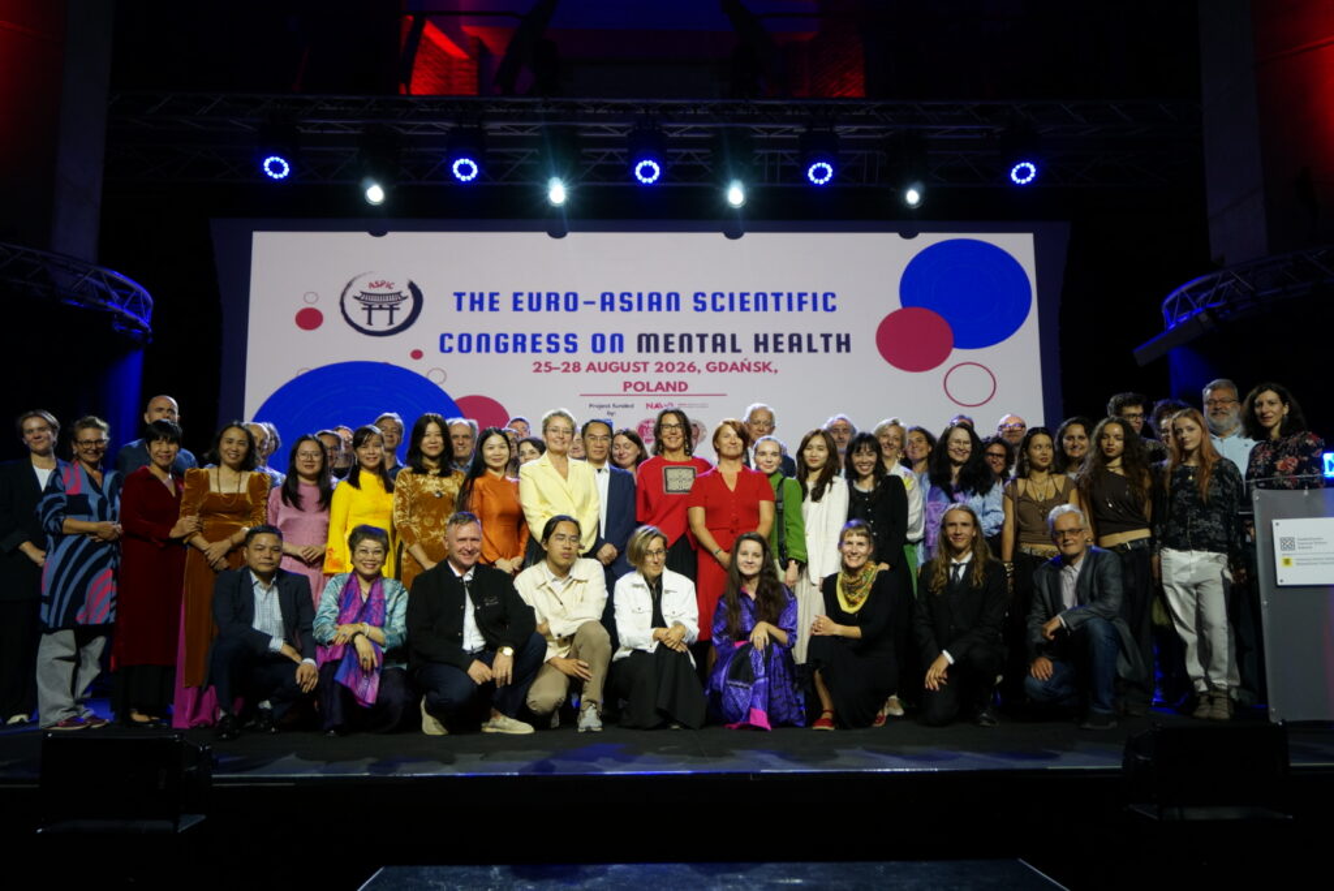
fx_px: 1223
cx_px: 667
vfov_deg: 40.0
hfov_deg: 57.2
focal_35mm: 33
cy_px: 446
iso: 500
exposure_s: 1/60
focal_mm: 22
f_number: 4
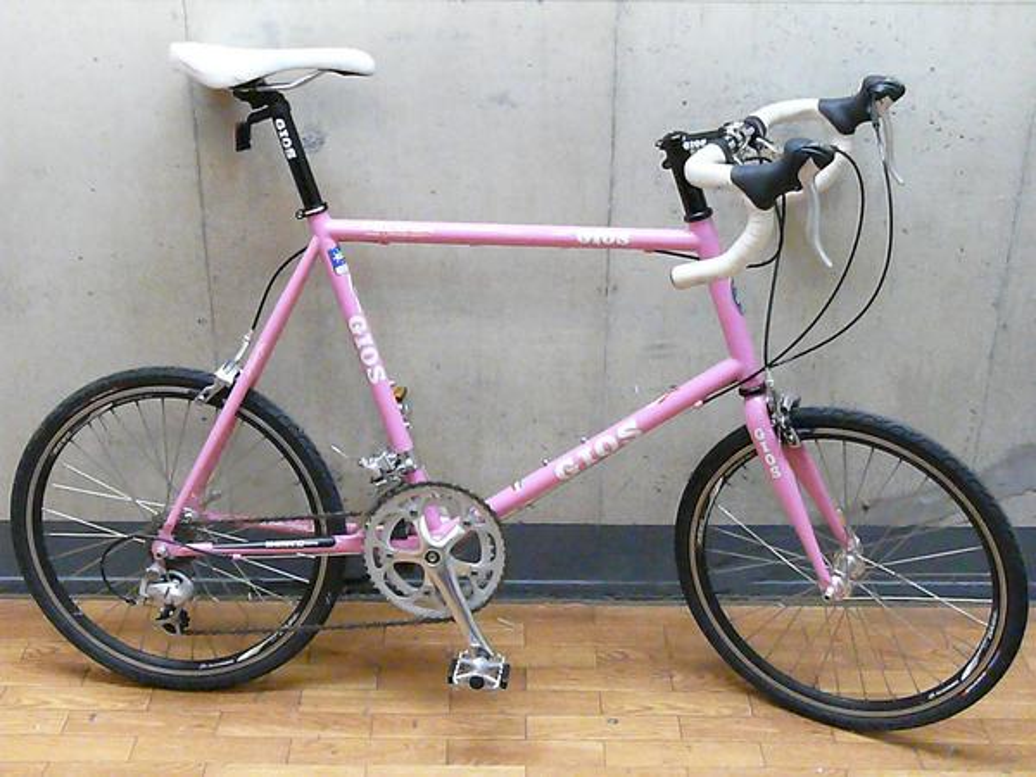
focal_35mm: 47
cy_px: 388
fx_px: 1407
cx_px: 518
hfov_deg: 40.4
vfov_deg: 30.9
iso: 3200
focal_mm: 10
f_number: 4
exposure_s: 1/200
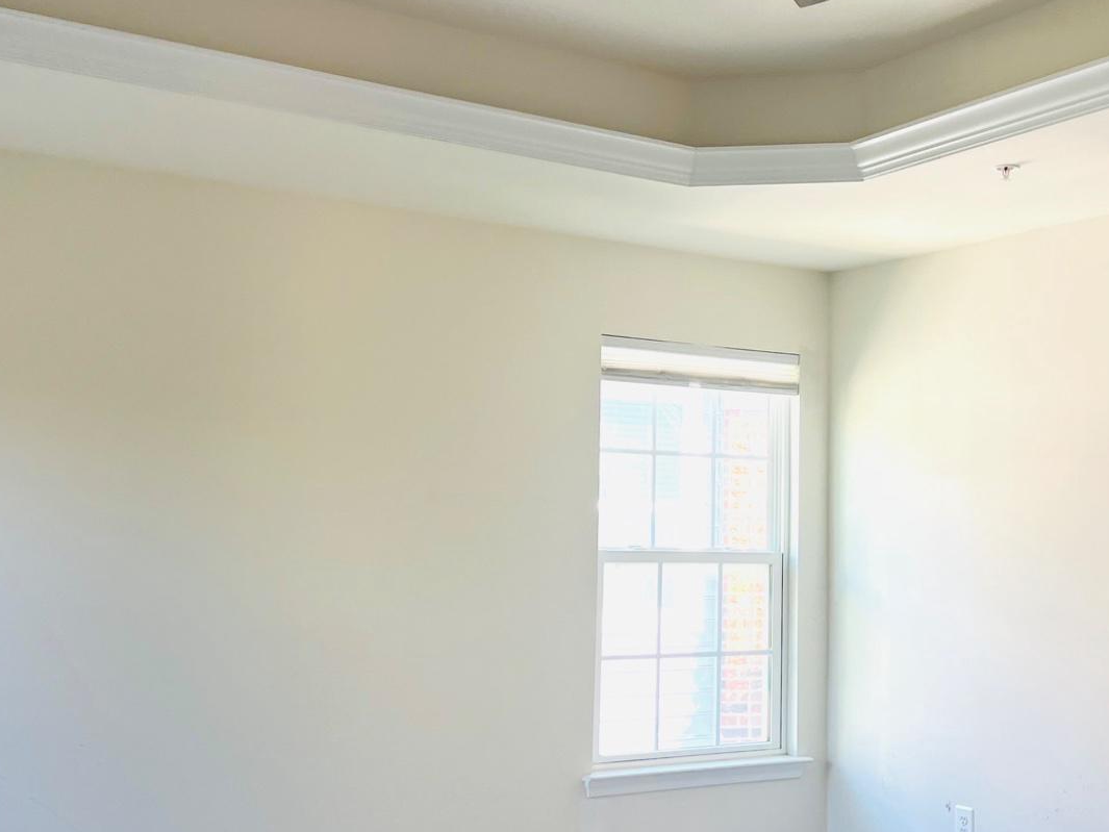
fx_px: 1602
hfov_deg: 37.8
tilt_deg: +3.6
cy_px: 475
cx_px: 724
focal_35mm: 50
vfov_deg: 29.1
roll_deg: -0.9
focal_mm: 5.7
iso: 80
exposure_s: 1/120
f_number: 1.5
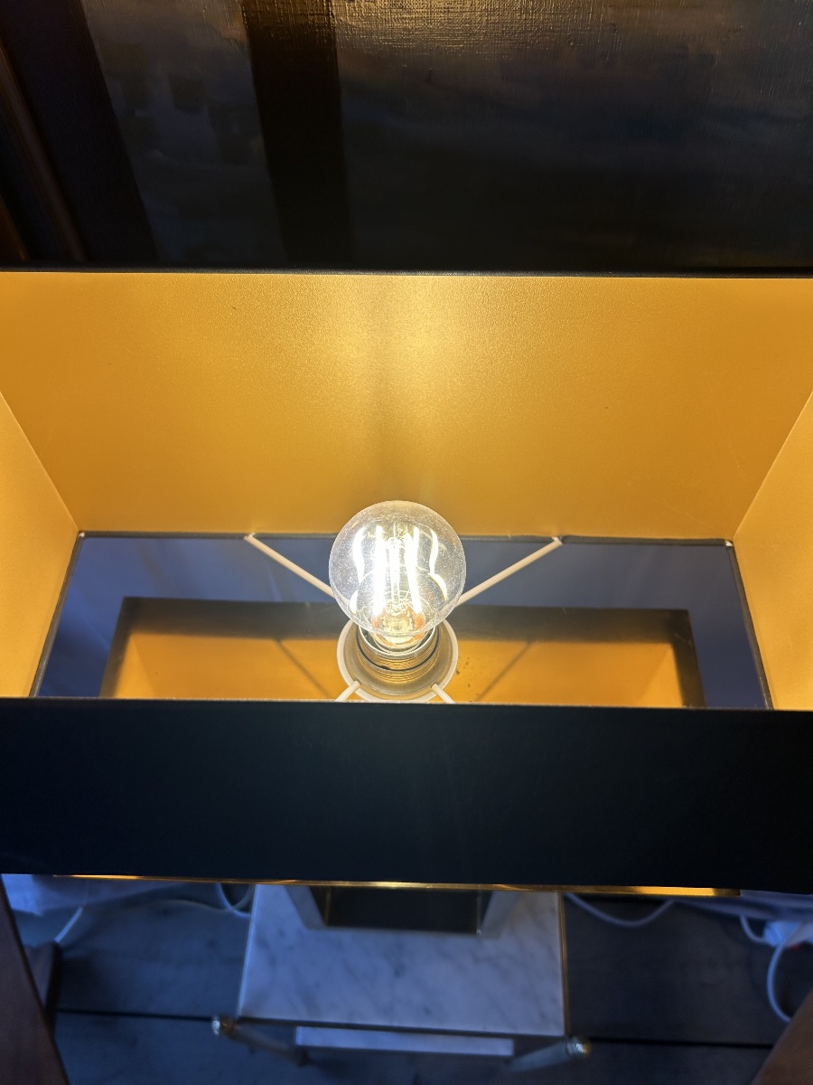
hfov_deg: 53.1
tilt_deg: -52.5
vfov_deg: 67.3
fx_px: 814
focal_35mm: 26
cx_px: 406
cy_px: 542
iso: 40
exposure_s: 1/214
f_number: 1.5
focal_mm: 5.7
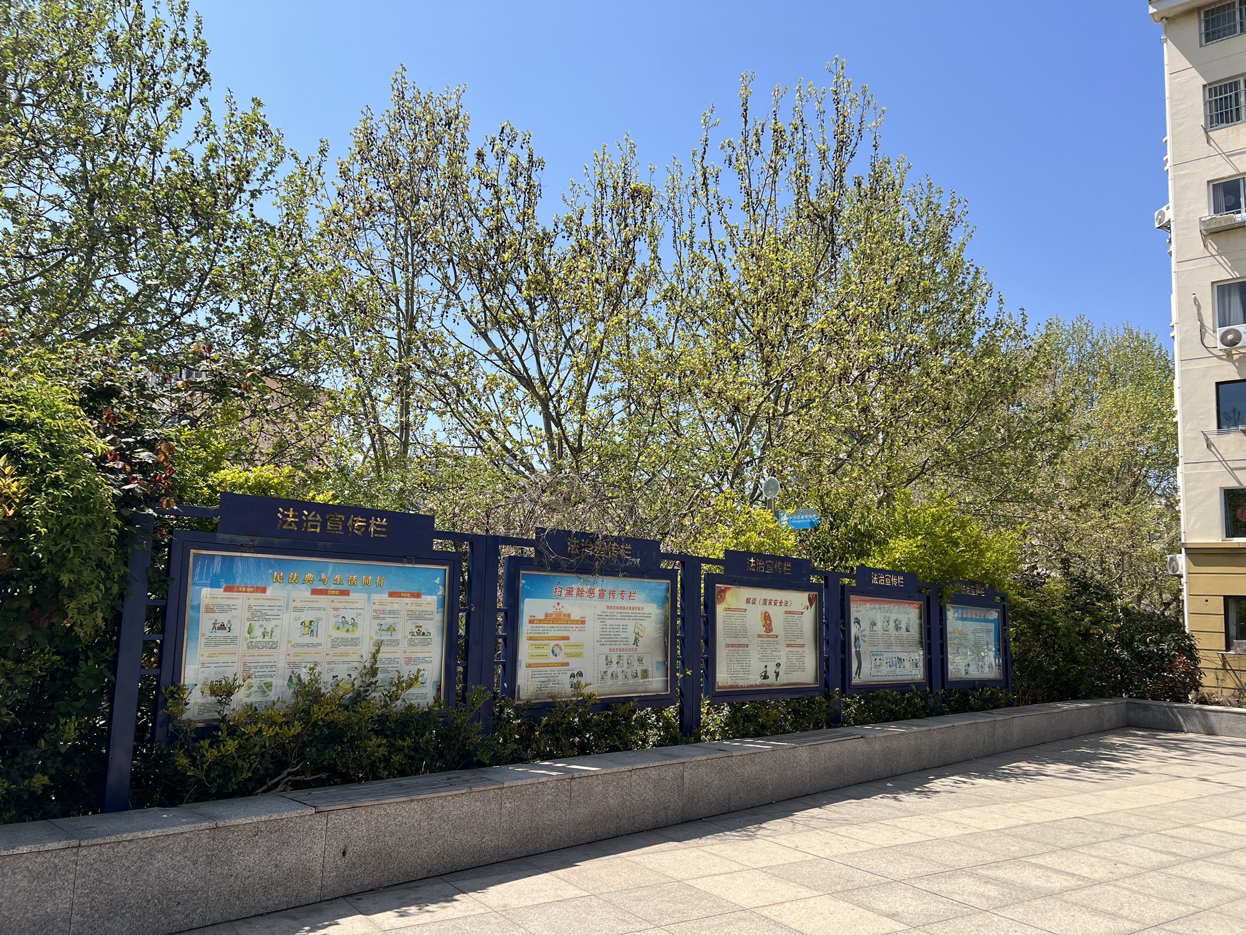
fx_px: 936
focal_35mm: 26
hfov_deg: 67.3
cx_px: 623
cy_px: 468
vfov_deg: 53.1
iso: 50
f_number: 1.5
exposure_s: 1/3356
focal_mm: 5.7
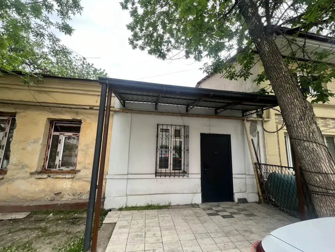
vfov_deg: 89.9
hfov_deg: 106.2
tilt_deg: +10.0
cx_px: 168
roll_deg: -1.6
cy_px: 126
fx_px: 126
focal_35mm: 13
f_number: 1.8
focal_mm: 1.57
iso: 64
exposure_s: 1/99
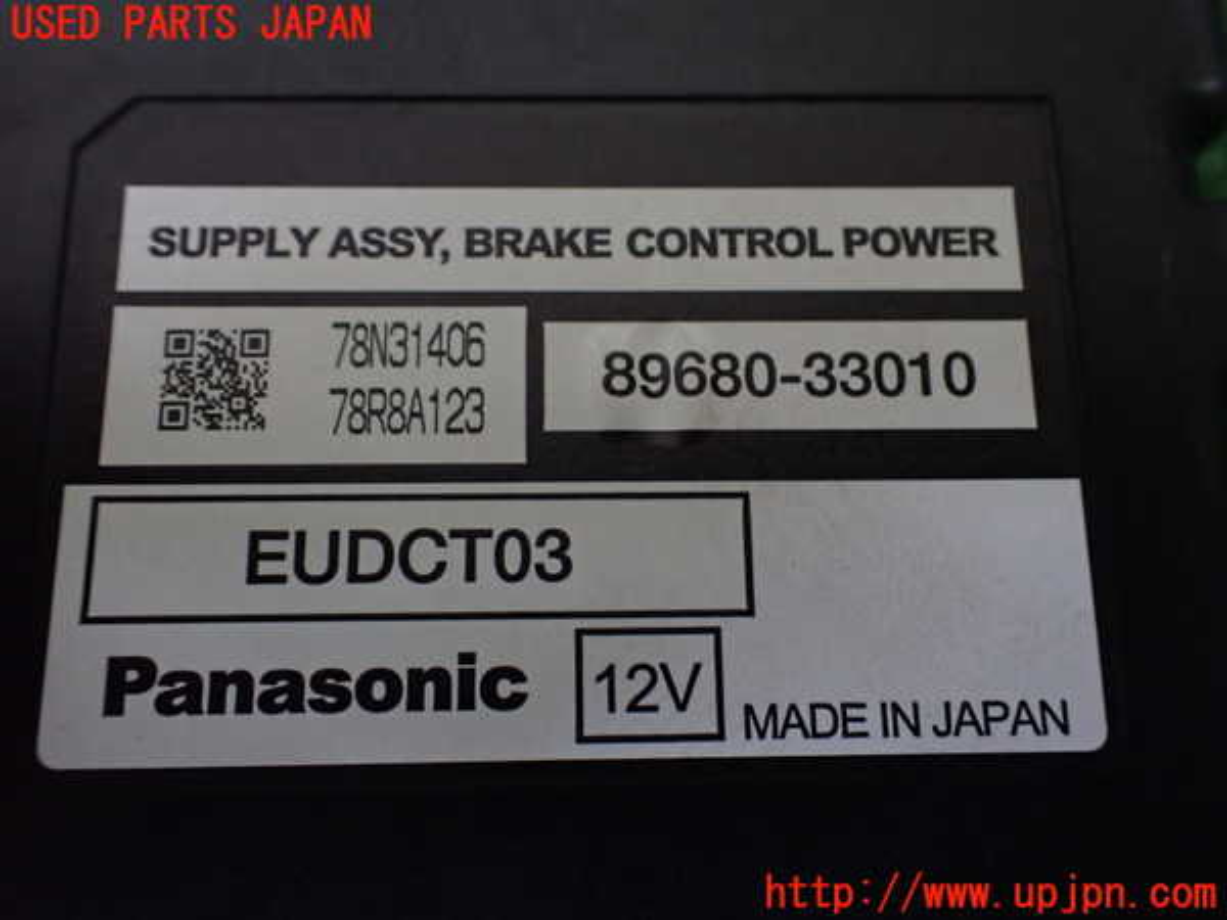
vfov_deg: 46.8
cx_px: 614
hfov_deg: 60.0
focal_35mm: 30
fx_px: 1063
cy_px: 460
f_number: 2.3
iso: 800
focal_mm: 5.4
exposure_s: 1/40
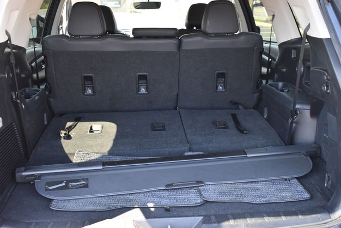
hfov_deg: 42.7
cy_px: 114
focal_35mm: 46
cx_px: 172
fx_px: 436
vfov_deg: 29.3
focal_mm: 30
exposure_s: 1/200
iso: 800
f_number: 4.2
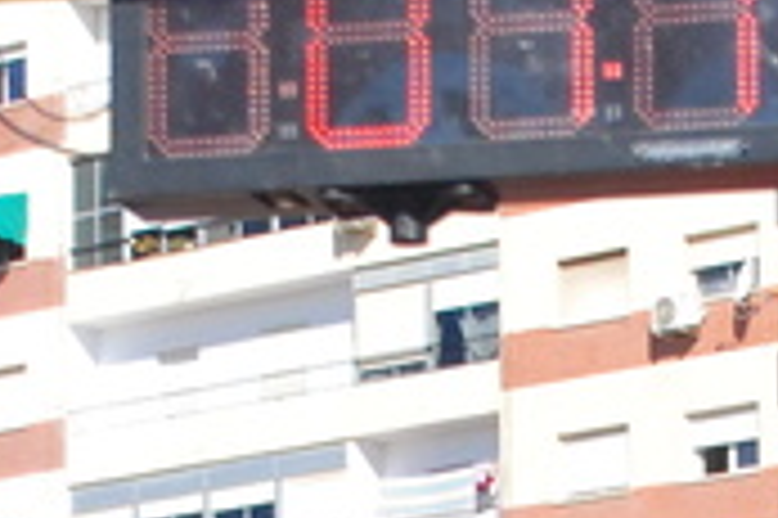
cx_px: 720
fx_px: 5958
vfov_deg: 4.9
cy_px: 966
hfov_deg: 7.4
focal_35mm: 276
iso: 640
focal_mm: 31
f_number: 4.2
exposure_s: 1/4000
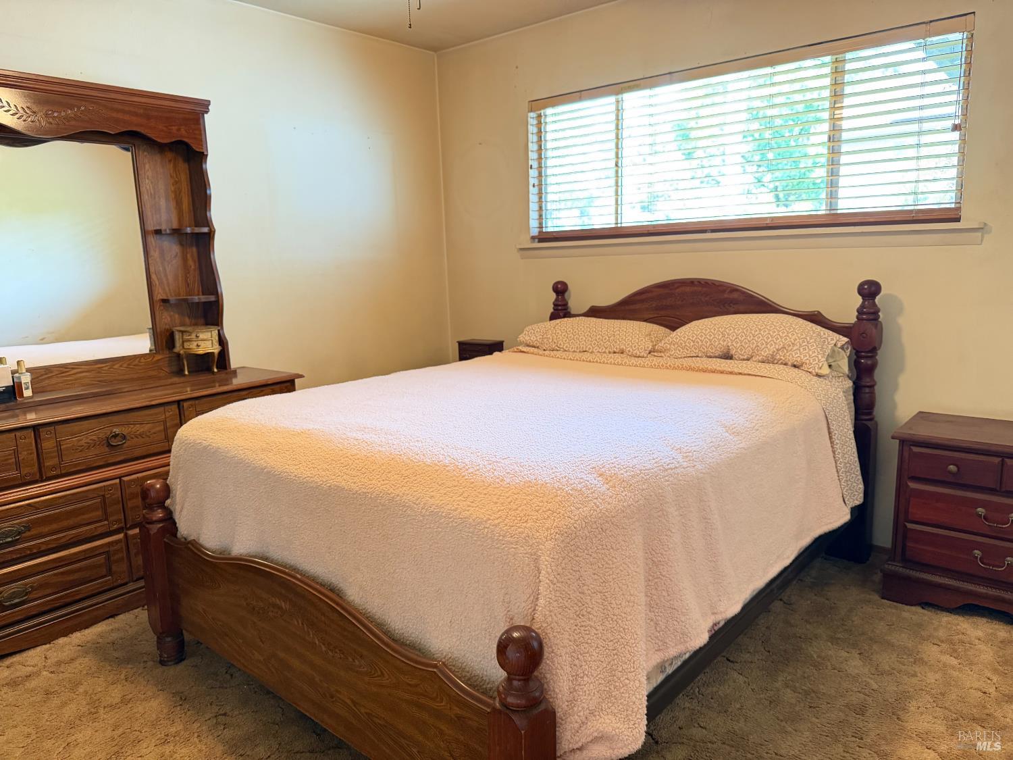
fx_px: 702
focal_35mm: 24
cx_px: 506
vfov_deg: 56.8
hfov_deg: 71.6
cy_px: 380
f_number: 1.78
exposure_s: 1/60
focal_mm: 6.76
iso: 400
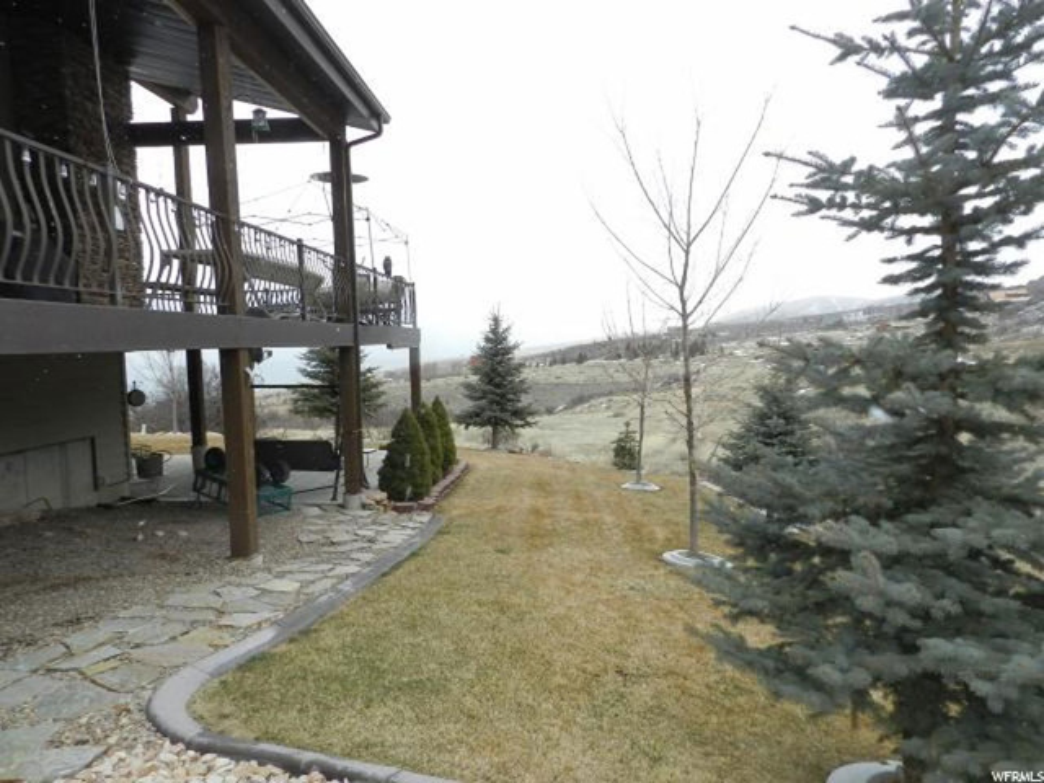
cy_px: 392
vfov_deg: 58.9
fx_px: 694
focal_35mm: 23
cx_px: 522
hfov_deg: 73.9
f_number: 3.4
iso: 160
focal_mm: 4
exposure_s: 1/500
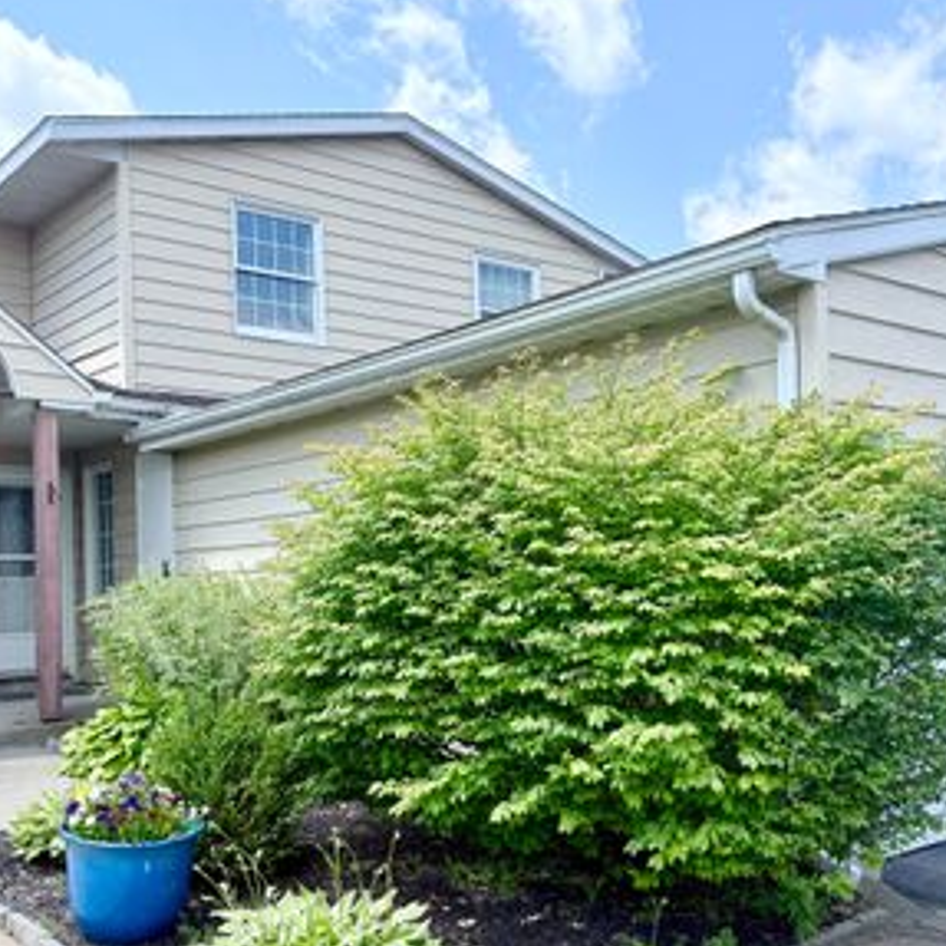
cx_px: 442
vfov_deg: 44.7
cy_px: 569
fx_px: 1144
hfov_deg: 44.9
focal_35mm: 37
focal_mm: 6.76
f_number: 1.78
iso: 100
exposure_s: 1/2299
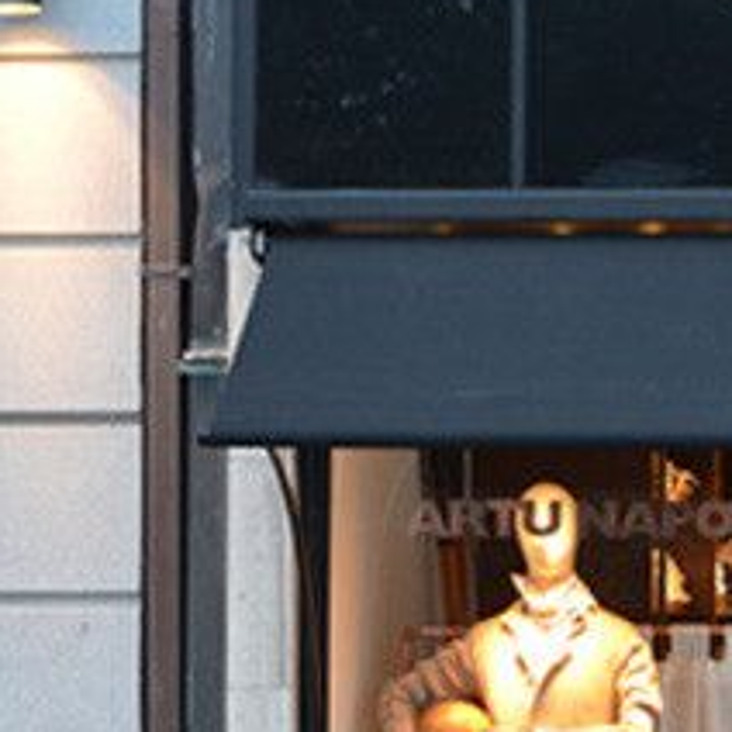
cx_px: 1181
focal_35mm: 180
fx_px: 4306
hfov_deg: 9.4
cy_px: 542
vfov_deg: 9.7
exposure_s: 1/15
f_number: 8
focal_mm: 40
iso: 720
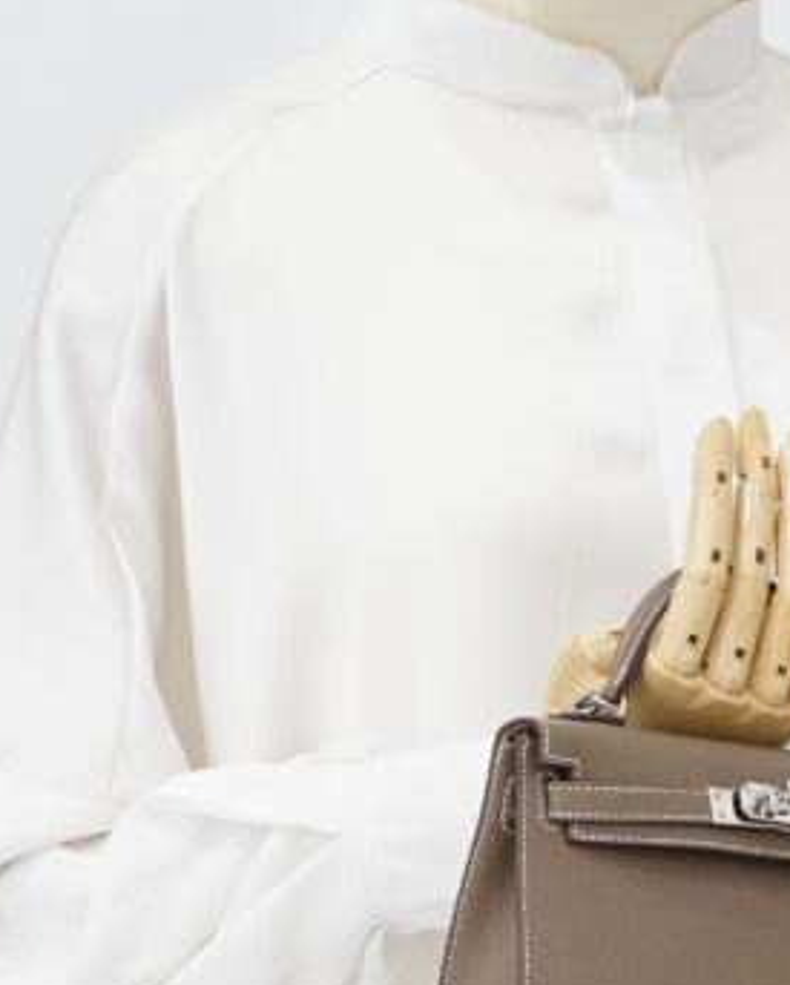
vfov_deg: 13.5
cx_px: 519
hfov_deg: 11.0
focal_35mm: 140
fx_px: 4086
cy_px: 1094
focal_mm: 50
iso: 640
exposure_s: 1/10
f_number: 6.3
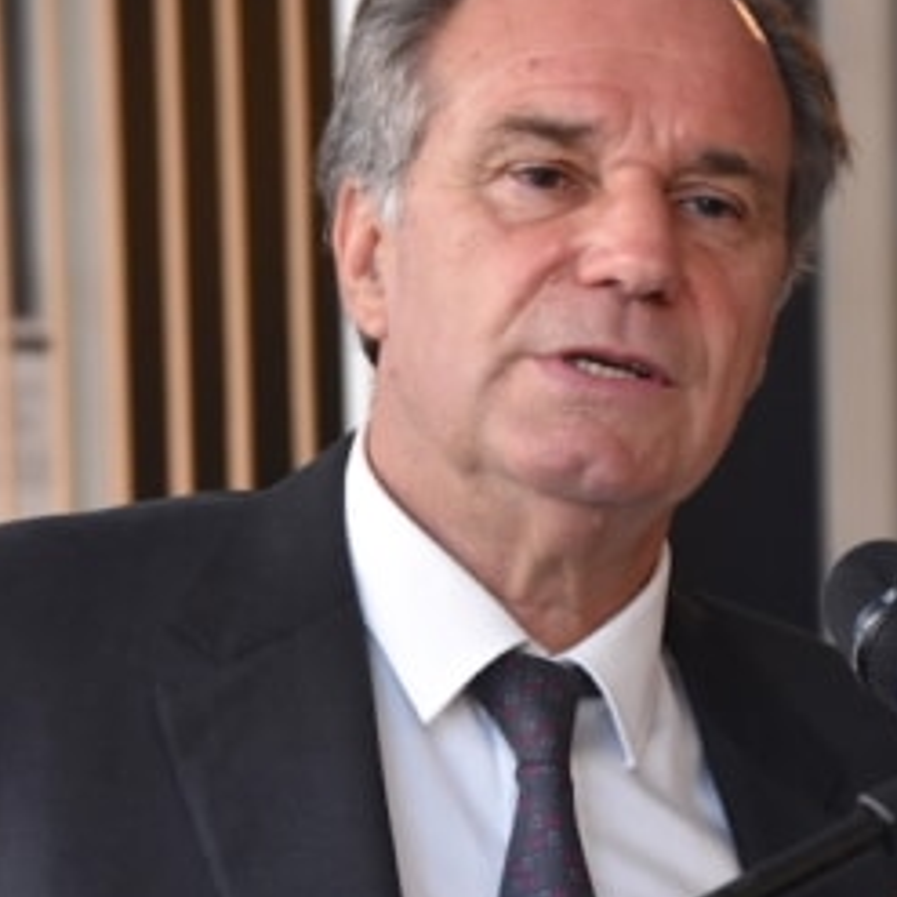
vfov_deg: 6.3
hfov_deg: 6.3
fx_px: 8179
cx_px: 316
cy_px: 596
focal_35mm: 279
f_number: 5.3
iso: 1600
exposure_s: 1/125
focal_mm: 90
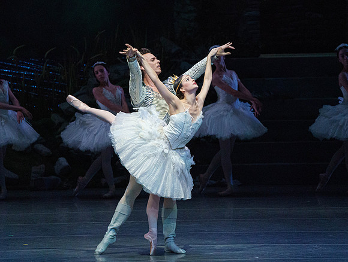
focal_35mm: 425
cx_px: 180
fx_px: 4281
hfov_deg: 4.7
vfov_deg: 3.5
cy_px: 127
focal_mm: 358
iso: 8000
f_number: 5.6
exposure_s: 1/250
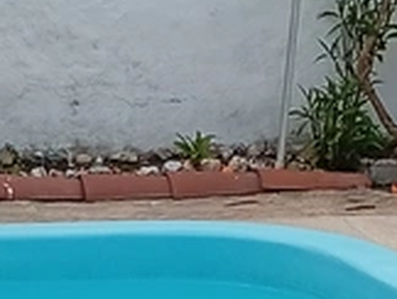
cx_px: 127
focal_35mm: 149
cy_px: 292
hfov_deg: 13.2
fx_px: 1711
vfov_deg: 9.9
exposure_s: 1/326
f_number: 1.8
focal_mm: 3.84
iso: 52
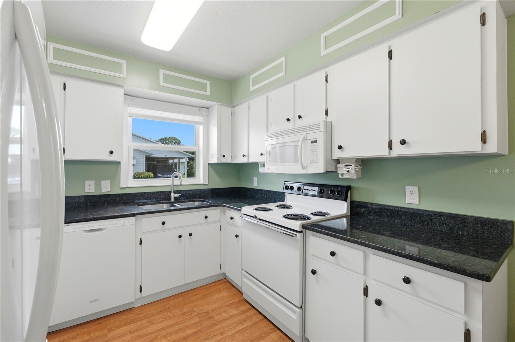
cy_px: 171
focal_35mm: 16
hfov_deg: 97.7
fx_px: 225
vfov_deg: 74.5
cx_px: 258
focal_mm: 10.5
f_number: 7.1
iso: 100
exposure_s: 1/160
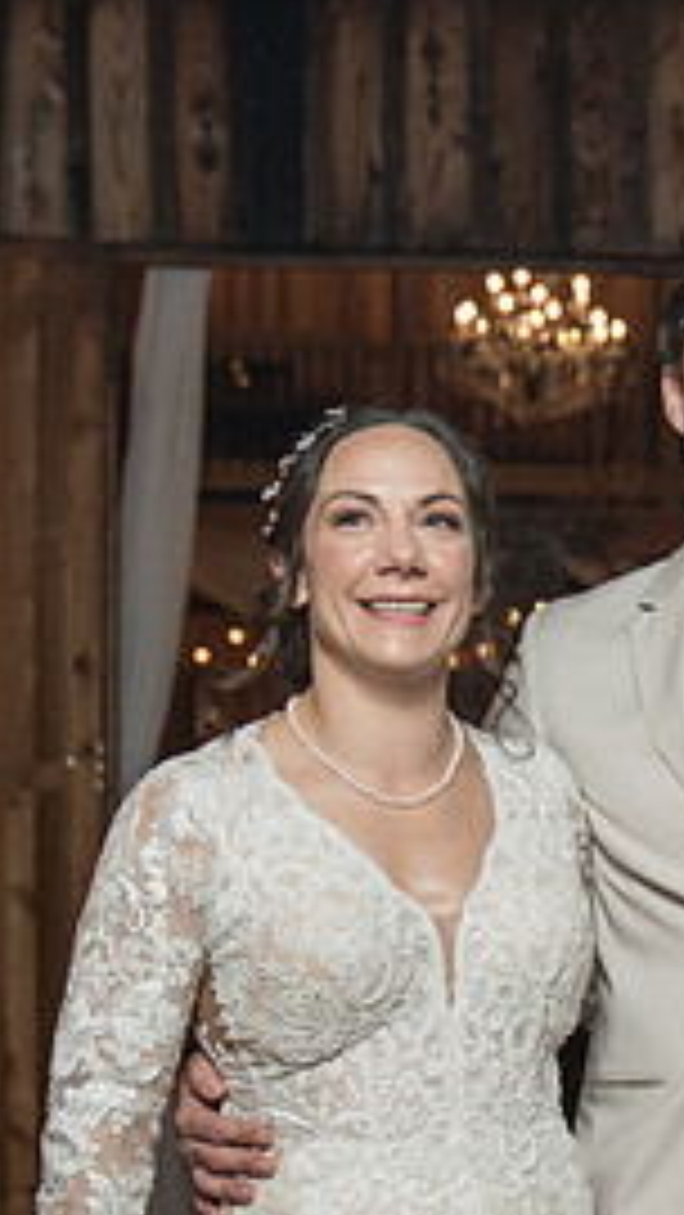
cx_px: 820
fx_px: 3126
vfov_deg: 21.8
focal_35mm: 97
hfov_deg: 12.2
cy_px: 933
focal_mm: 32
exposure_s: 1/200
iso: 2000
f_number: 2.8
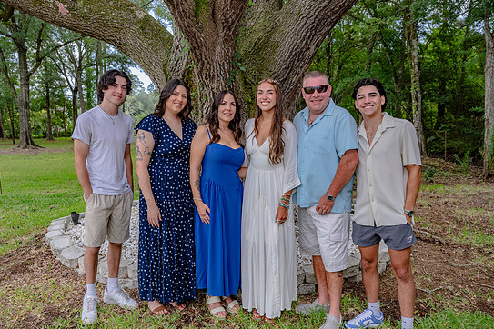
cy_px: 171
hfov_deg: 60.3
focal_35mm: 31
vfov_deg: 42.3
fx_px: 425
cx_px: 234
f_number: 5.6
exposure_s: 1/640
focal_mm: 29
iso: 800
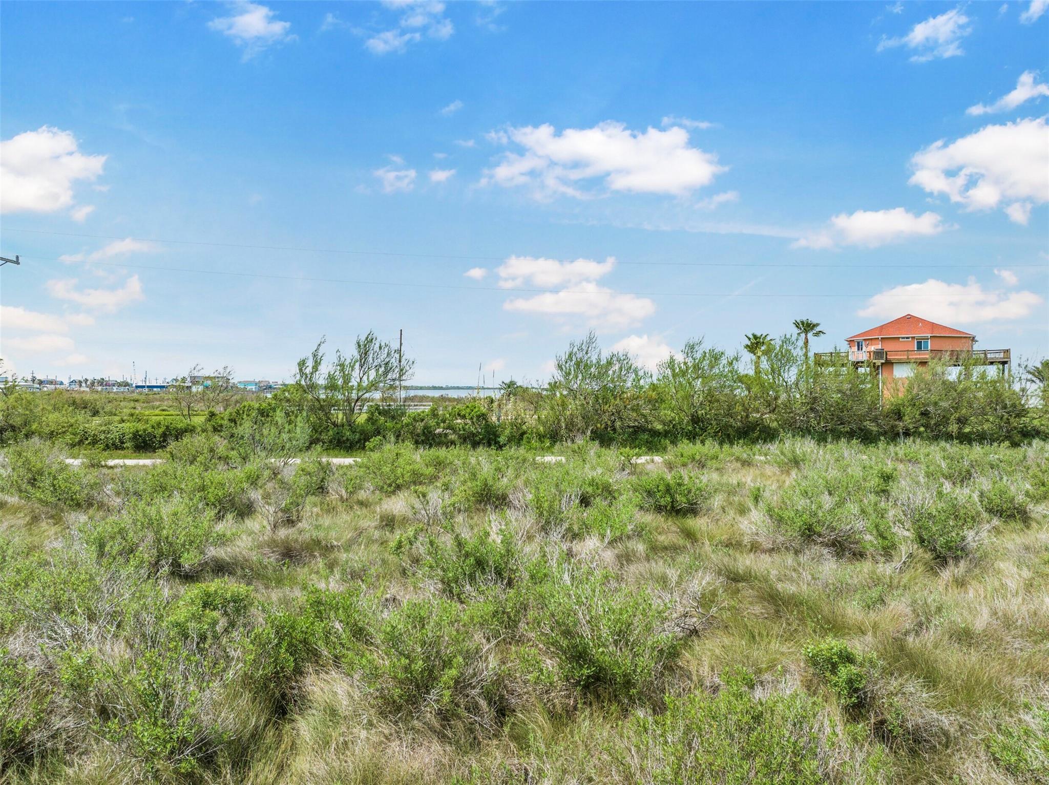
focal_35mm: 24
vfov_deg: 56.8
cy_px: 392
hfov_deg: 71.6
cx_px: 524
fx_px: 727
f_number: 4
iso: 100
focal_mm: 12.29
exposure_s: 1/2000
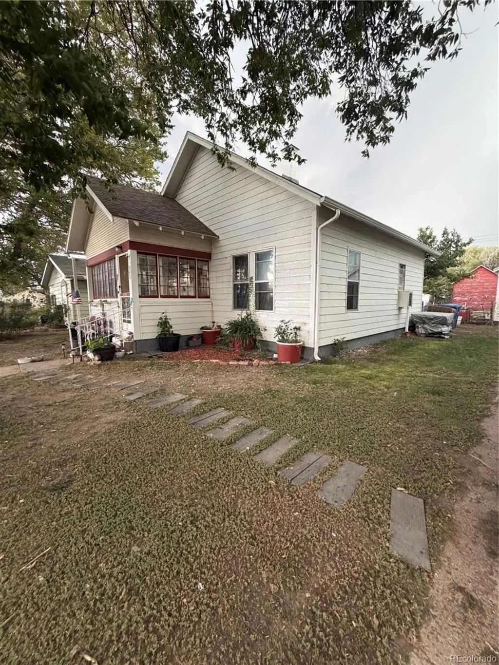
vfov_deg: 102.1
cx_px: 250
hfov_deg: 85.7
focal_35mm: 14
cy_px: 332
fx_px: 269
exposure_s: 1/108
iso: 320
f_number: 2.2
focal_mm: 2.22
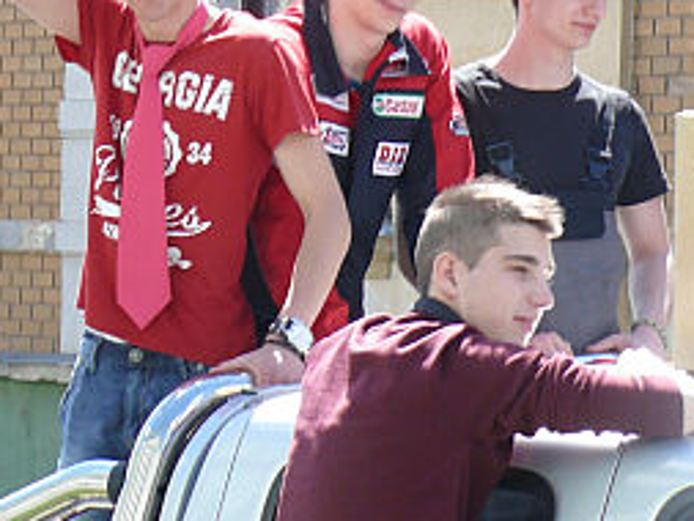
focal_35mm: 199
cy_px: 132
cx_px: 340
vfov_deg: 7.5
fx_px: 3992
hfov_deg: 9.9
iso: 100
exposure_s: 1/250
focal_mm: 14.1
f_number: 4
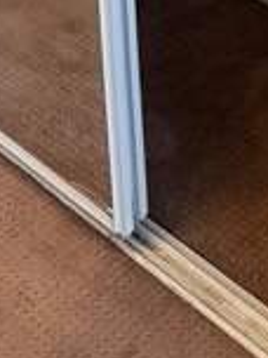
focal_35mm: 101
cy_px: -382
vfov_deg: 15.2
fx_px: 1043
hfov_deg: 14.5
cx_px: 244
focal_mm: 6.76
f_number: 1.78
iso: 500
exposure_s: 1/60
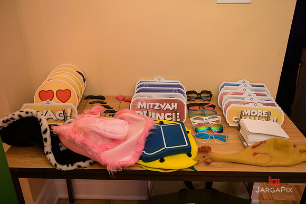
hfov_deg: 58.7
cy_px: 102
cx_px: 153
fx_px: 272
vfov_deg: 41.1
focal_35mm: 32
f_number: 3.2
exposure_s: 1/125
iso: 1600
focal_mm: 32
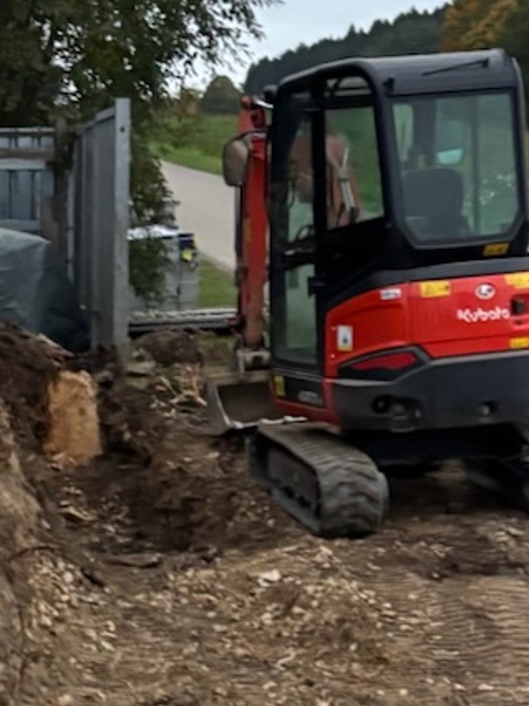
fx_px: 2550
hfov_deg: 11.7
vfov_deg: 15.6
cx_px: -56
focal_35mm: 125
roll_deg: +2.0
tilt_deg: -9.2
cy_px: 602
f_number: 1.6
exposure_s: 1/44
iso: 500
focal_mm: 5.96
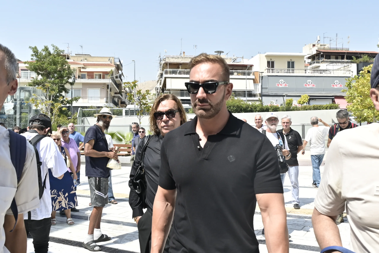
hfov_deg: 53.1
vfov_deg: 36.9
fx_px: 379
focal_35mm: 36
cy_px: 126
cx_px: 190
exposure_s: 1/400
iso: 250
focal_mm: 24
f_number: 8
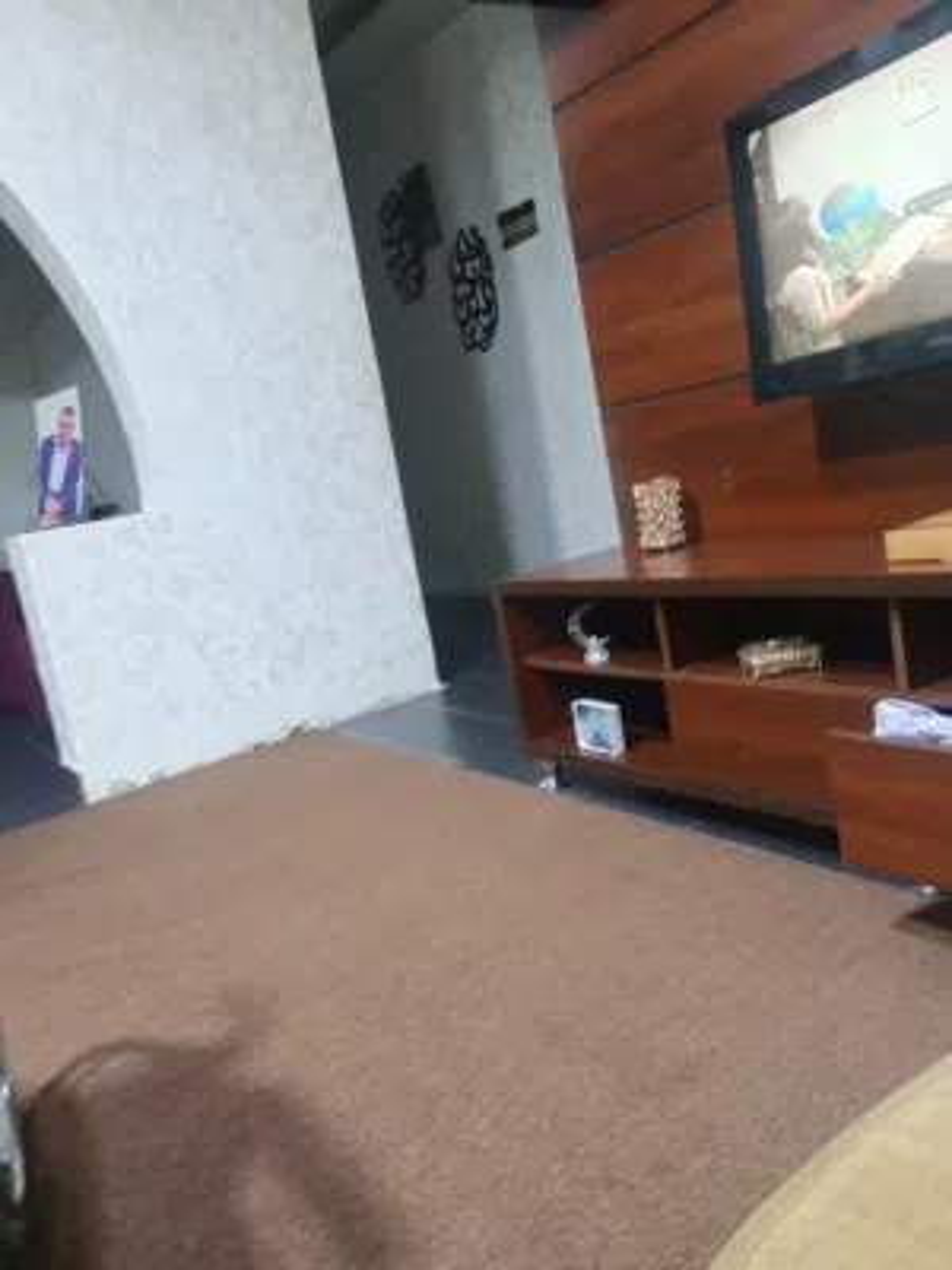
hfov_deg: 51.4
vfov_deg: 65.3
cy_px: 635
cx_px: 476
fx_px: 990
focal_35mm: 27
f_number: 1.6
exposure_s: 1/30
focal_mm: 4.11
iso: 2984
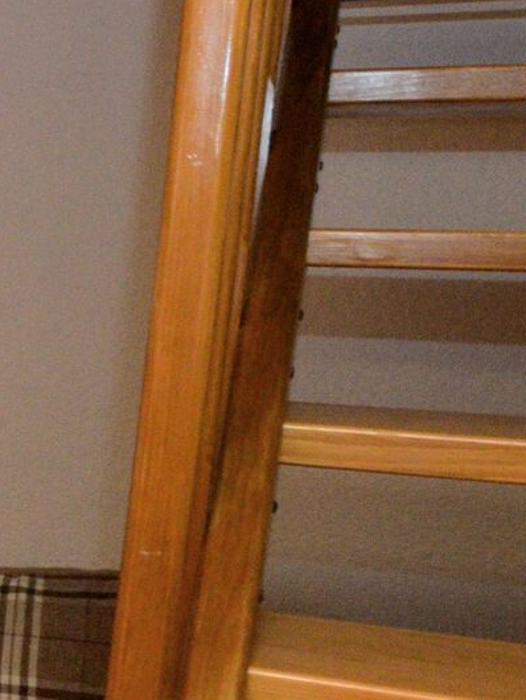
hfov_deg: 10.1
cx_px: -1230
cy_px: 414
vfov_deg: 25.6
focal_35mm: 76
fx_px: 1539
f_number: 9
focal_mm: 10
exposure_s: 1/200
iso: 2000
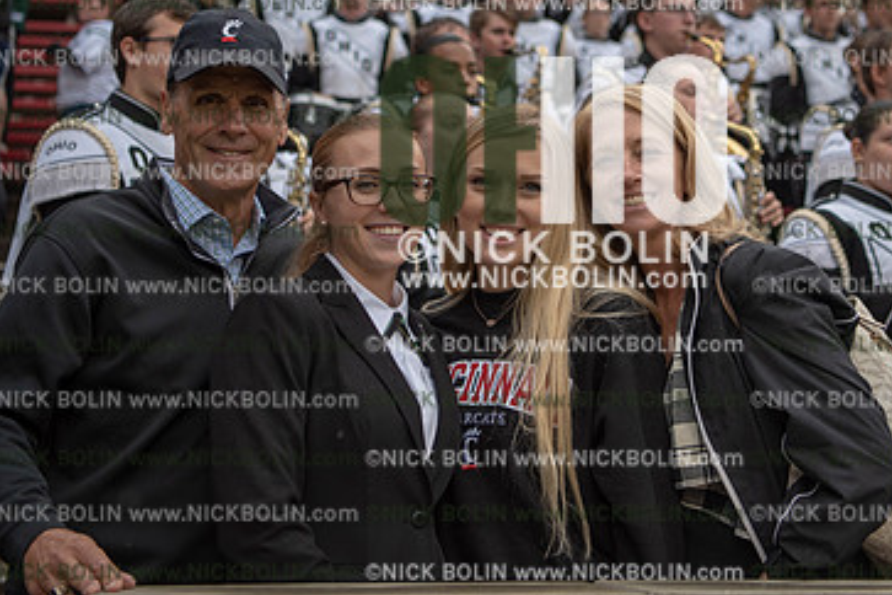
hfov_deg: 28.0
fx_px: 1784
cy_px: 173
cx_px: 553
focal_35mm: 72
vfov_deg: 18.8
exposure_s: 1/1000
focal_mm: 45
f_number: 2.8
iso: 250
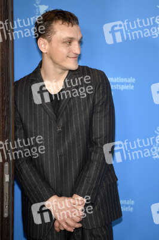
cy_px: 120
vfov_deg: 10.3
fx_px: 1327
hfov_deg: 6.9
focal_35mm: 200
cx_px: 80
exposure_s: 1/400
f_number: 3.2
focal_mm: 200
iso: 640
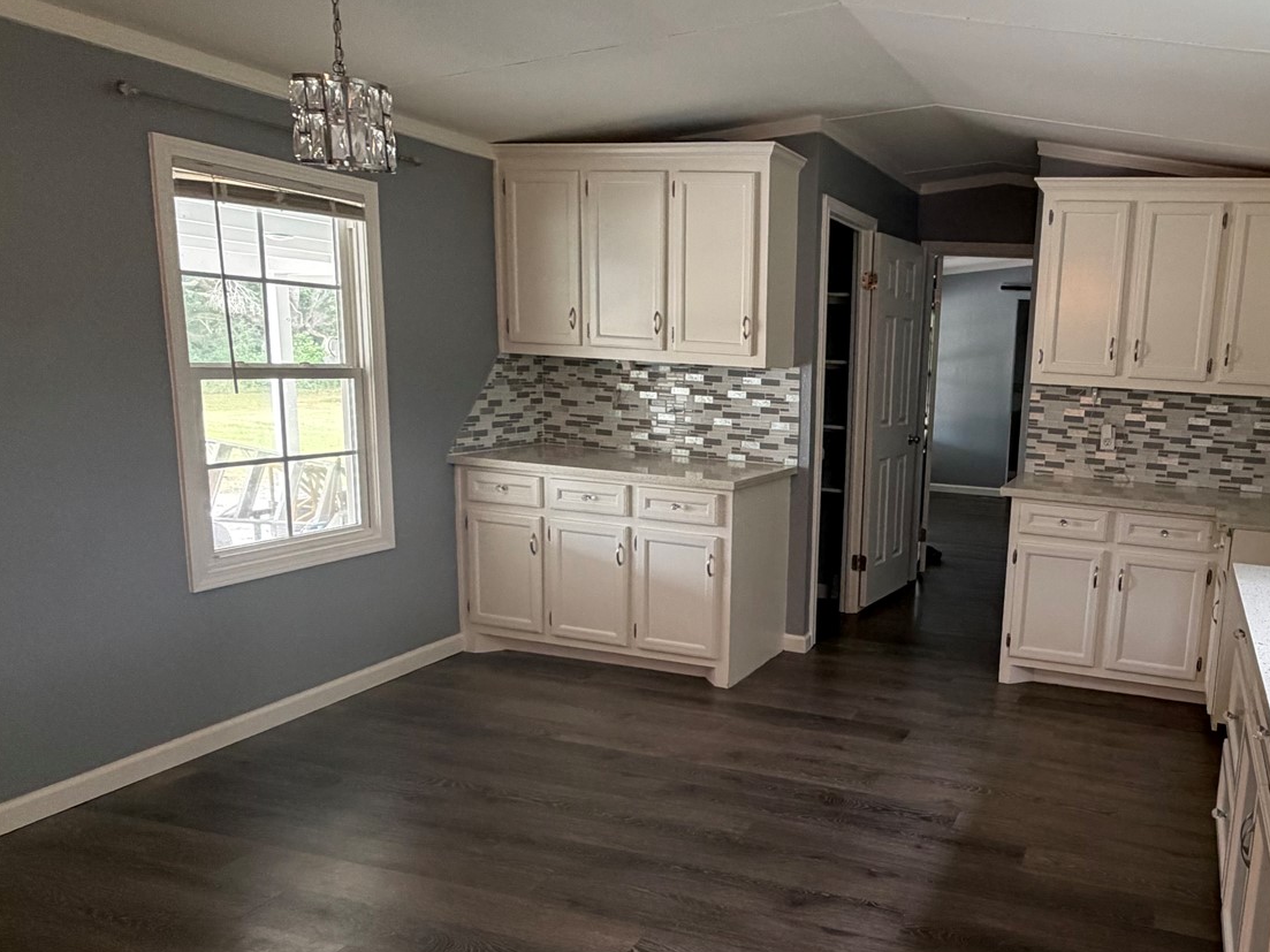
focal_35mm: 26
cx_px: 933
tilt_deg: -11.1
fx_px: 954
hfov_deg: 63.8
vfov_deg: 53.0
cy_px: 523
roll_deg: -2.7
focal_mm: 2.22
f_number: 2.2
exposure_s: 1/60
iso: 250
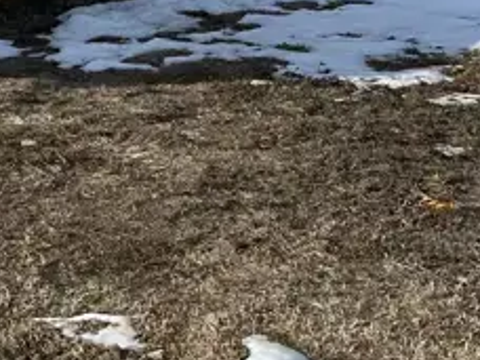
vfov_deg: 14.2
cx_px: 269
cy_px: -69
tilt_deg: -8.3
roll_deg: -0.3
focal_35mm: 101
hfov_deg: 19.4
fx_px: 1401
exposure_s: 1/4348
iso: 80
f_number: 1.78
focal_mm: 6.86
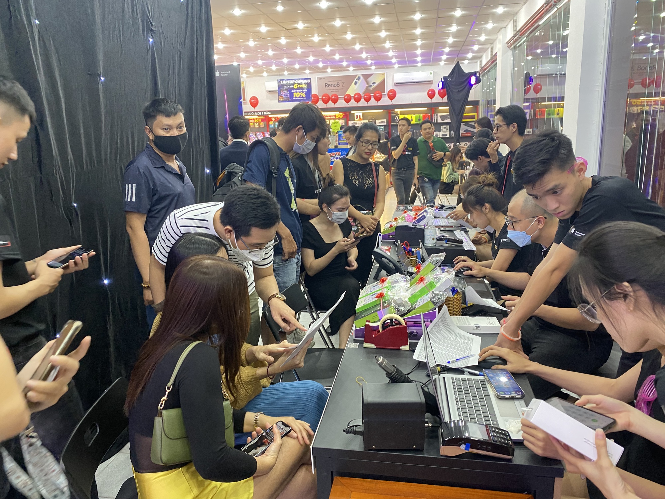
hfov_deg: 67.3
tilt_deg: -10.6
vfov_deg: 53.1
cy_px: 250
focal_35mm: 26
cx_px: 332
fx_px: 499
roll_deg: +3.4
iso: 160
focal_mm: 4.25
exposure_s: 1/50
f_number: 1.8
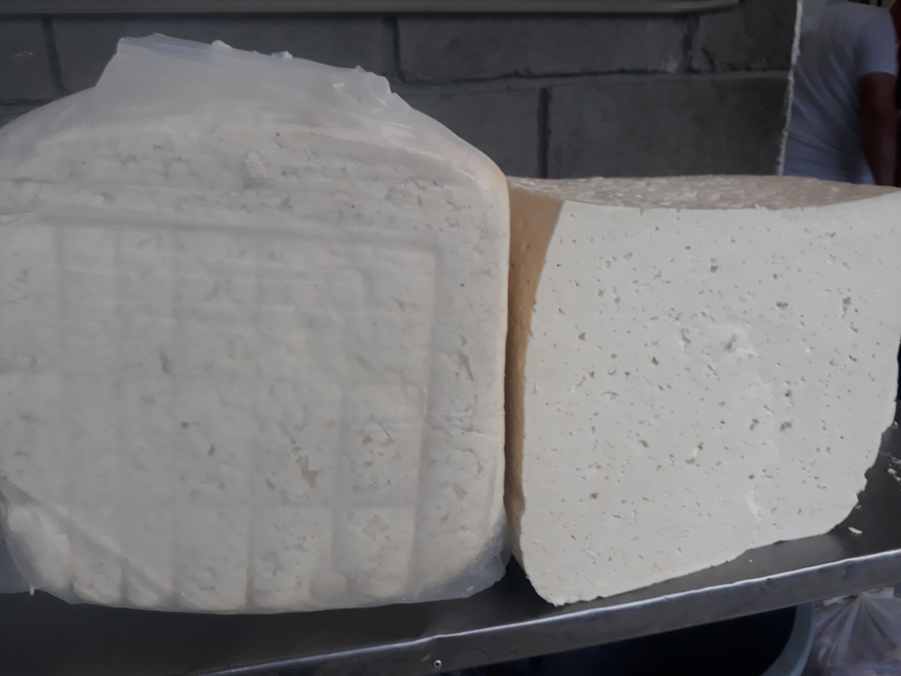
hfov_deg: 65.3
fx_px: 703
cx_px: 450
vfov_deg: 51.4
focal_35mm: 27
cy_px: 338
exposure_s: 1/30
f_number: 1.9
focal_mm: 3.6
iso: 80
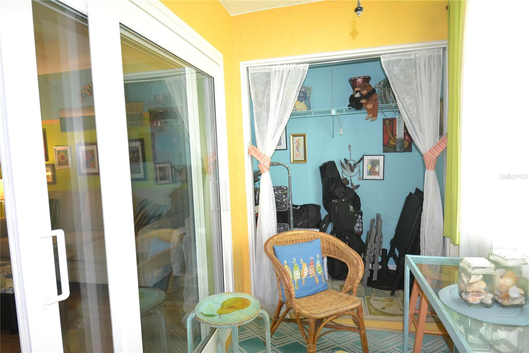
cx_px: 264
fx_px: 308
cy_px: 176
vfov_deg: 59.5
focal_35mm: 21
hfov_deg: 81.2
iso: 2000
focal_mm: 14
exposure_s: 1/60
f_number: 4
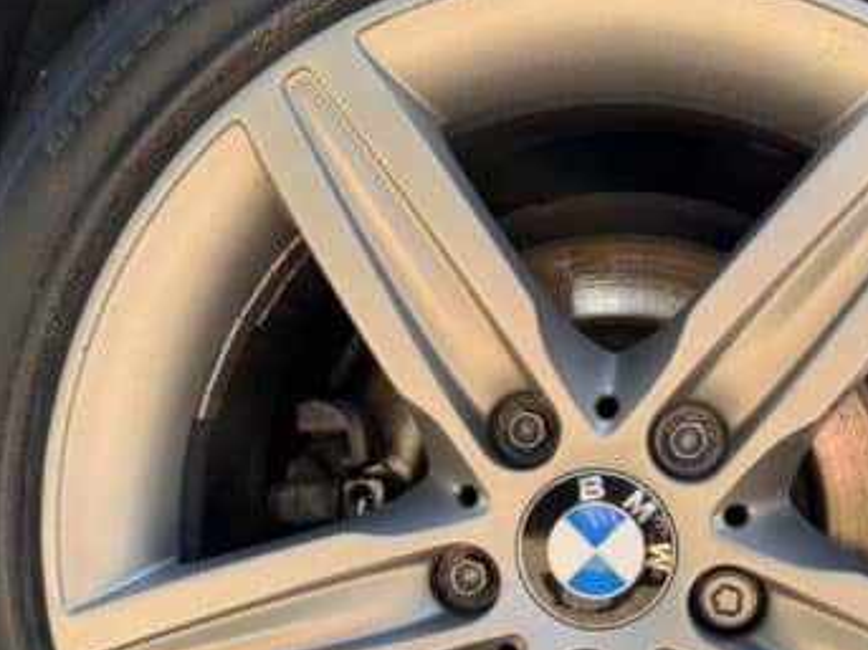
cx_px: 549
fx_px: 1228
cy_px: 532
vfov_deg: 28.9
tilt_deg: -8.1
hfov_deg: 38.6
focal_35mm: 49
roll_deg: +0.3
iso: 80
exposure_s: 1/448
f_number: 1.78
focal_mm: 6.76
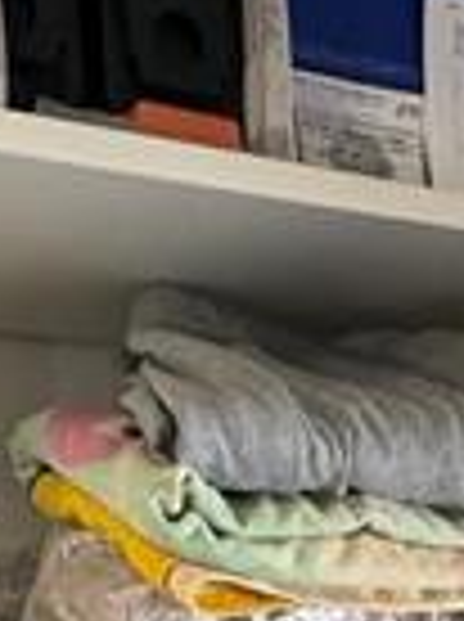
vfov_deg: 20.1
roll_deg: +2.4
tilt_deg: -14.6
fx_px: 1398
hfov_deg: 18.3
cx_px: 466
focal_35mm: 78
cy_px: 1026
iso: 640
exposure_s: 1/60
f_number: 2.2
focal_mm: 2.22
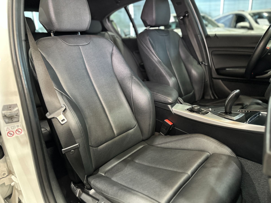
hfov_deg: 71.6
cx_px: 136
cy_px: 102
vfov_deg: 56.8
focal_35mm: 24
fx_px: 188
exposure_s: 1/40
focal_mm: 6.86
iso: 800
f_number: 1.78
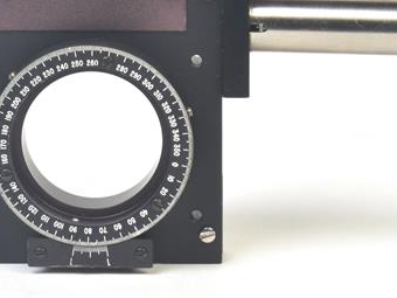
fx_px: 1604
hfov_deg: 14.1
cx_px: 286
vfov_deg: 10.6
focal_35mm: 140
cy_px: 122
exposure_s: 1/200
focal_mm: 55
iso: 200
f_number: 13
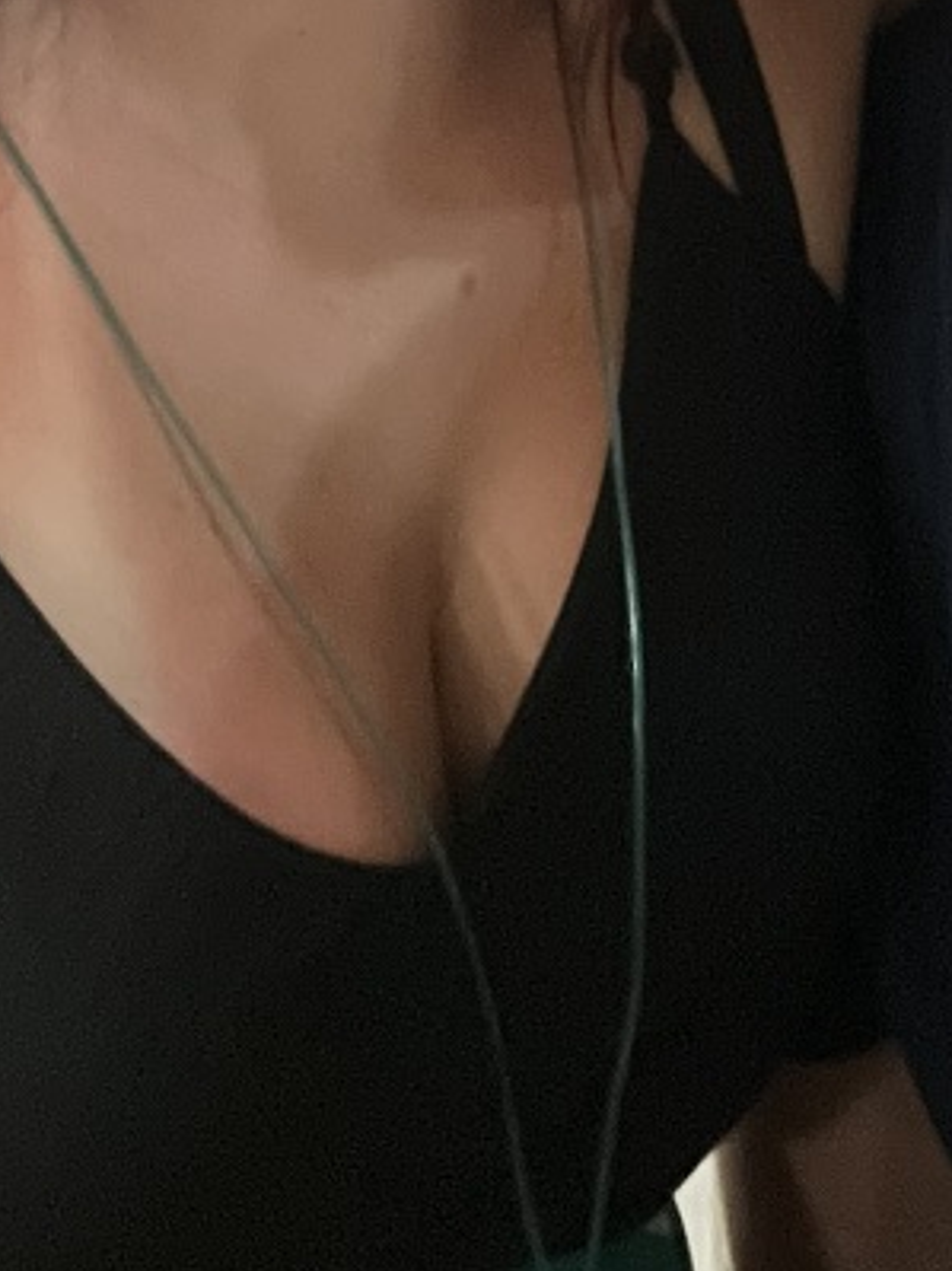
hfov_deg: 19.0
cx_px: 755
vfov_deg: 23.5
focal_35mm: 77
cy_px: -194
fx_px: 2825
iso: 640
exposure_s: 1/8
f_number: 2.2
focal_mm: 2.71
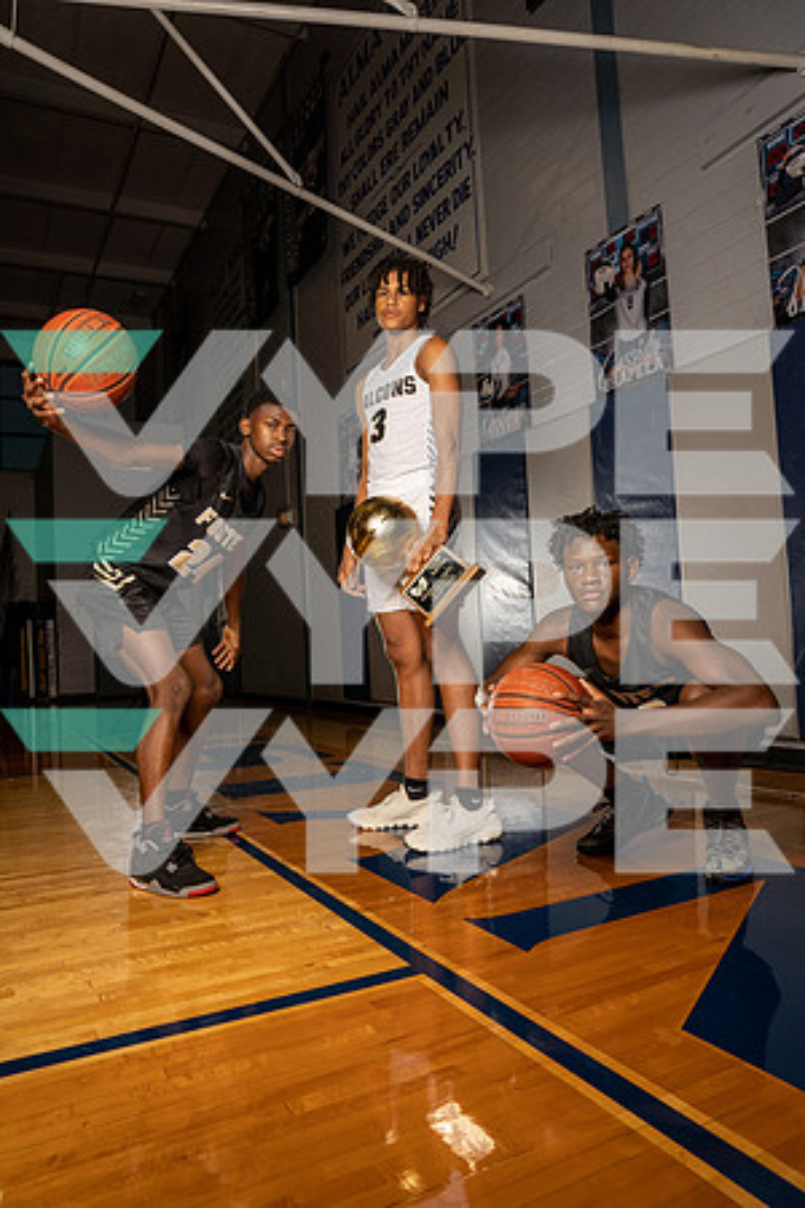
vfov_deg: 73.7
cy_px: 604
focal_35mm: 24
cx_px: 402
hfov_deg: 53.1
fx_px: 805
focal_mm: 24
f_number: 8
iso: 320
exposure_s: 1/200
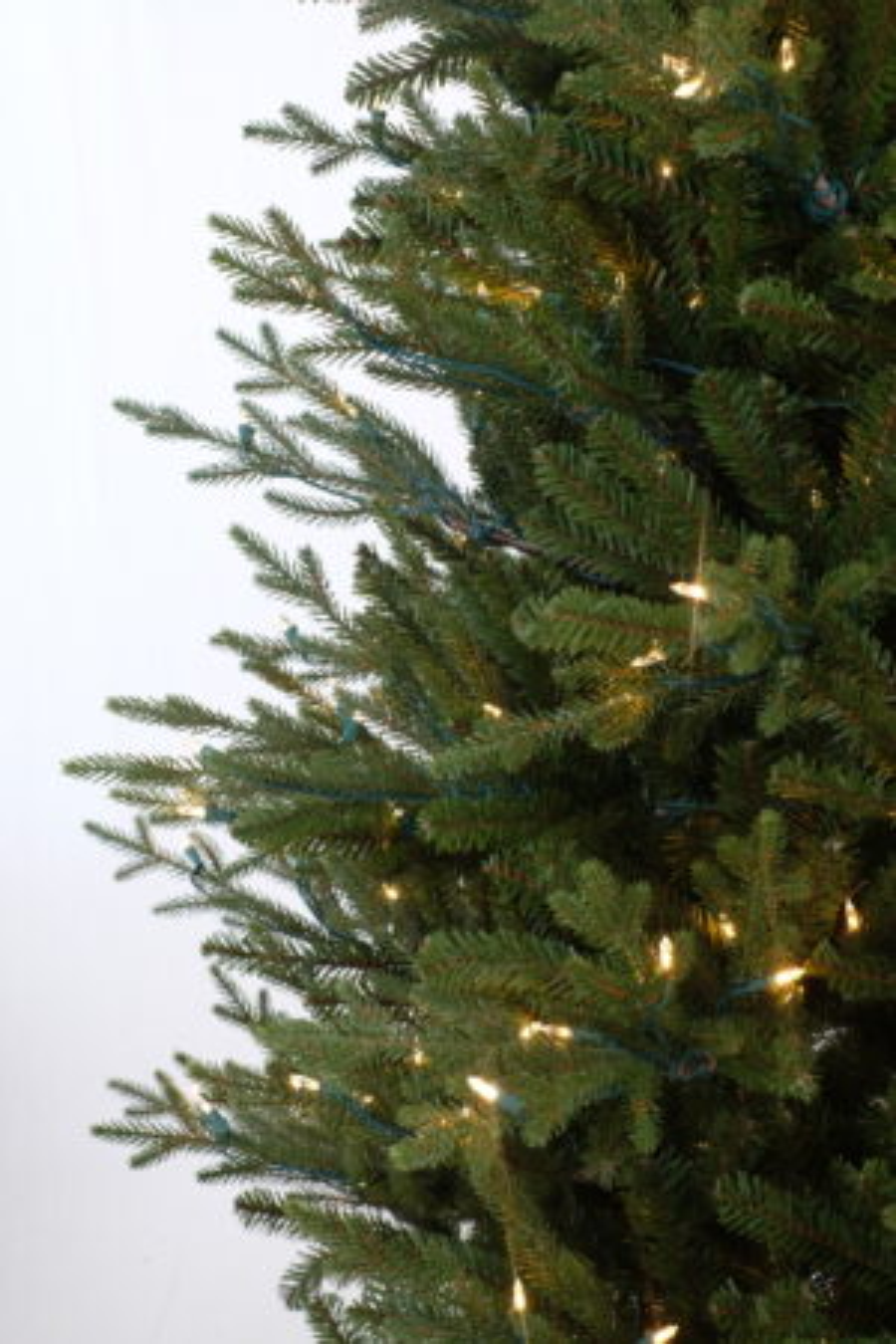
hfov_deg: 25.5
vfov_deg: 37.5
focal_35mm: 53
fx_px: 1979
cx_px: 448
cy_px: 672
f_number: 6.4
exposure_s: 1/28
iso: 800
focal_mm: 35
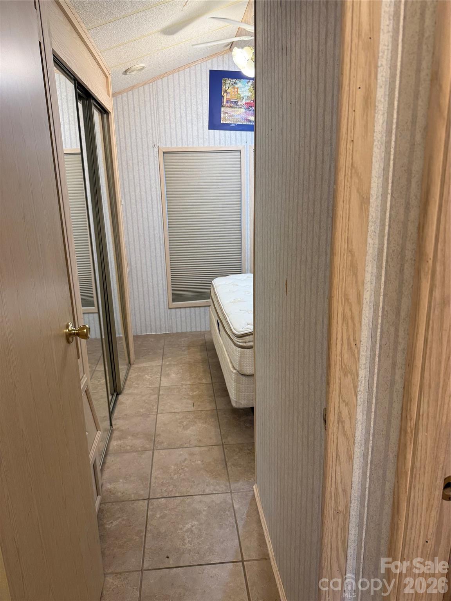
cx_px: 226
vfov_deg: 71.6
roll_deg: +0.3
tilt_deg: -14.4
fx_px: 417
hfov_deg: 56.8
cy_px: 300
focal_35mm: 24
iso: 160
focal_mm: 6.76
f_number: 1.78
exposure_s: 1/120
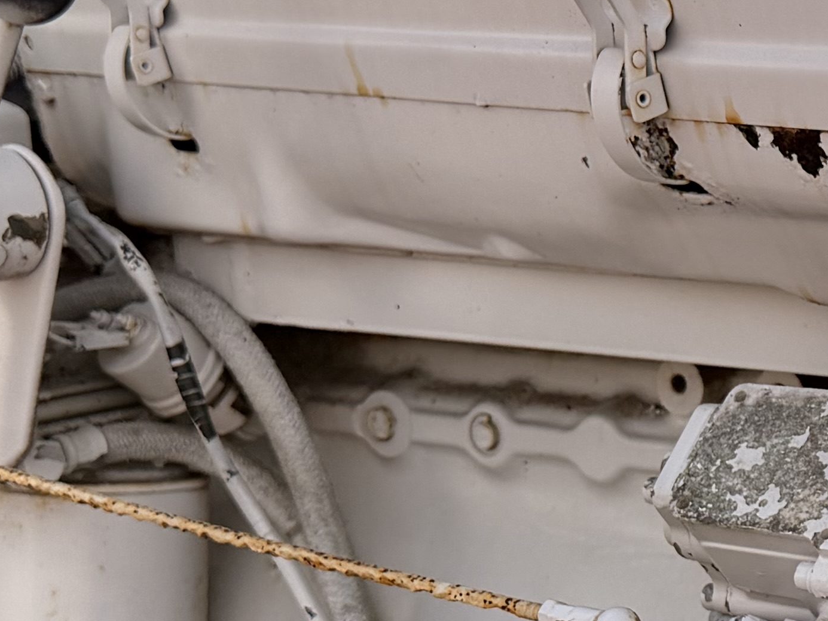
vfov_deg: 14.9
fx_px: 2368
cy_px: 353
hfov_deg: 18.6
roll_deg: +0.7
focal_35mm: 99
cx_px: 1032
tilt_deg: -13.4
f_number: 1.78
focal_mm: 6.76
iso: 100
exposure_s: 1/7353
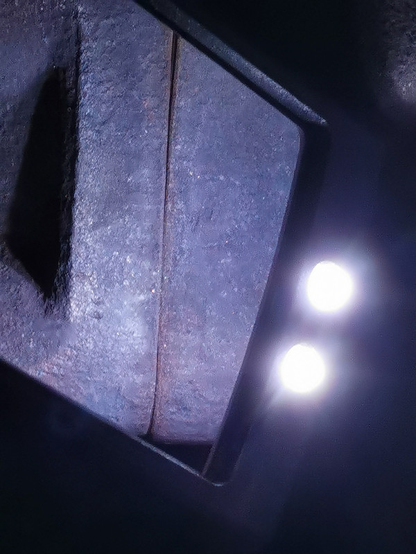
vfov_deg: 13.4
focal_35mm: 147
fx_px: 2355
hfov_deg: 10.1
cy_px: 277
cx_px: 208
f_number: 1.8
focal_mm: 5.58
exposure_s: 1/50
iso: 125
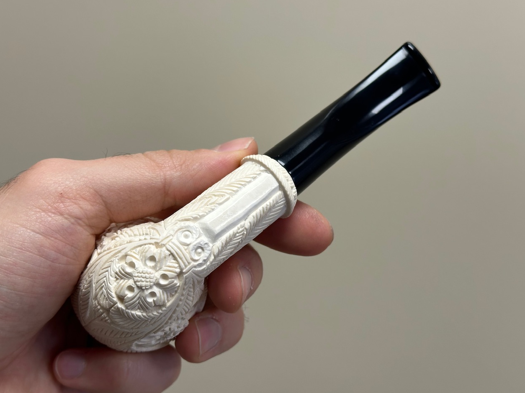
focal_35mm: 49
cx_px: 264
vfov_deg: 29.7
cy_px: 195
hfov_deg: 38.9
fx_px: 743
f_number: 1.78
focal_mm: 6.86
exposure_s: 1/121
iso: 80
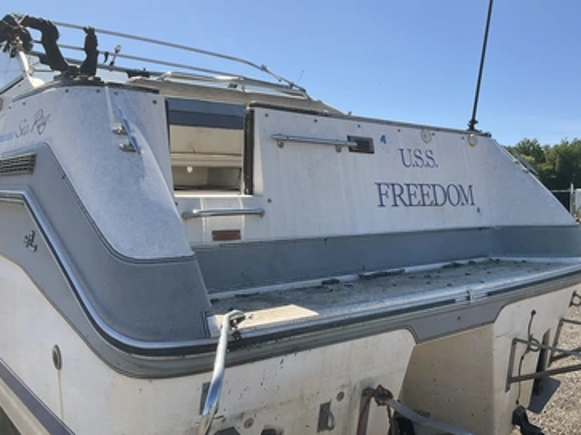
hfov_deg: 56.8
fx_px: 537
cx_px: 315
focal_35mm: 32
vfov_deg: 44.1
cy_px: 208
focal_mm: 3
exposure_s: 1/1626
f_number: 1.8
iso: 25
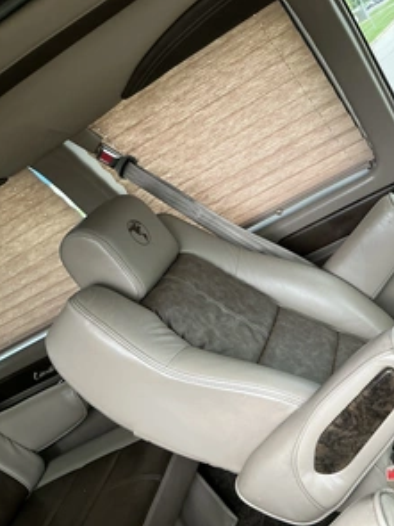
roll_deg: +32.6
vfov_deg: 49.0
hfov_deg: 36.1
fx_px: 577
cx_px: 330
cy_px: 266
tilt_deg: -17.8
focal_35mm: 38
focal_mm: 3
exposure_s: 1/122
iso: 50
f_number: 1.8
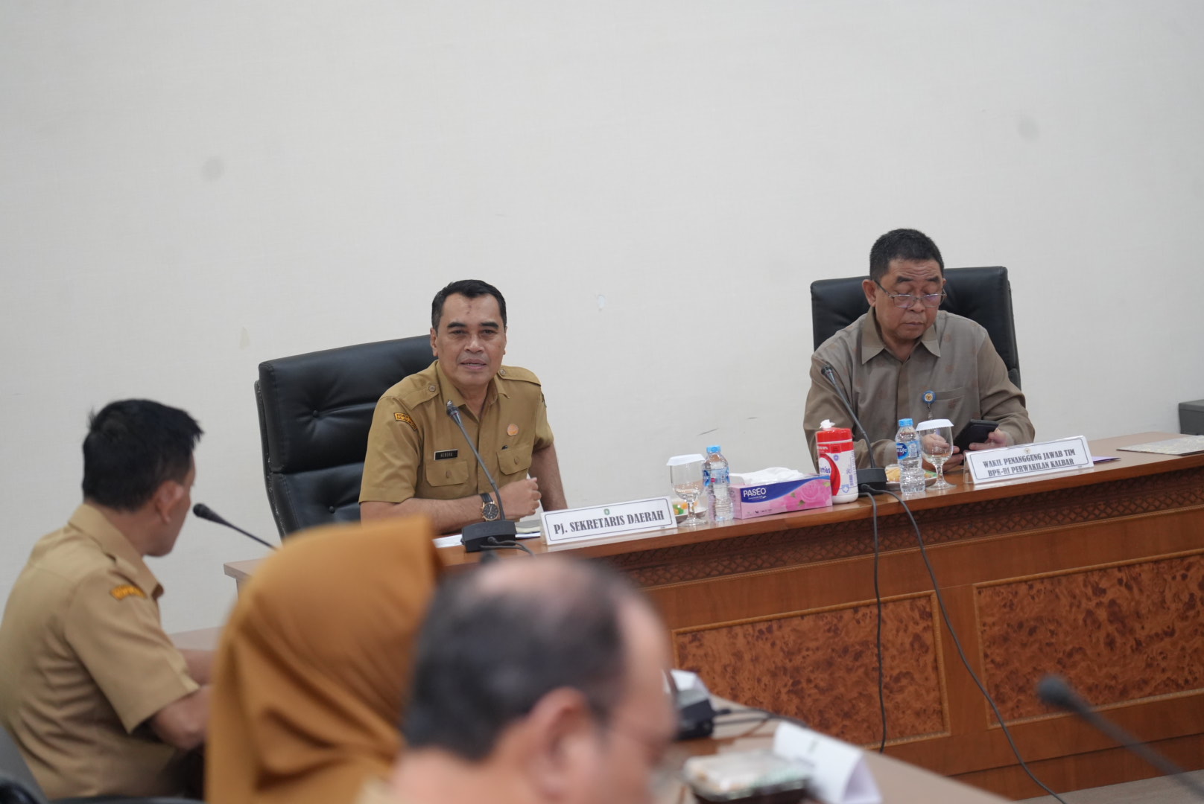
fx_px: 3514
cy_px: 402
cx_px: 602
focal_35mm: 105
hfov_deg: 19.4
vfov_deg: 13.1
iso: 3200
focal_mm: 105
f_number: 4
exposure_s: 1/160
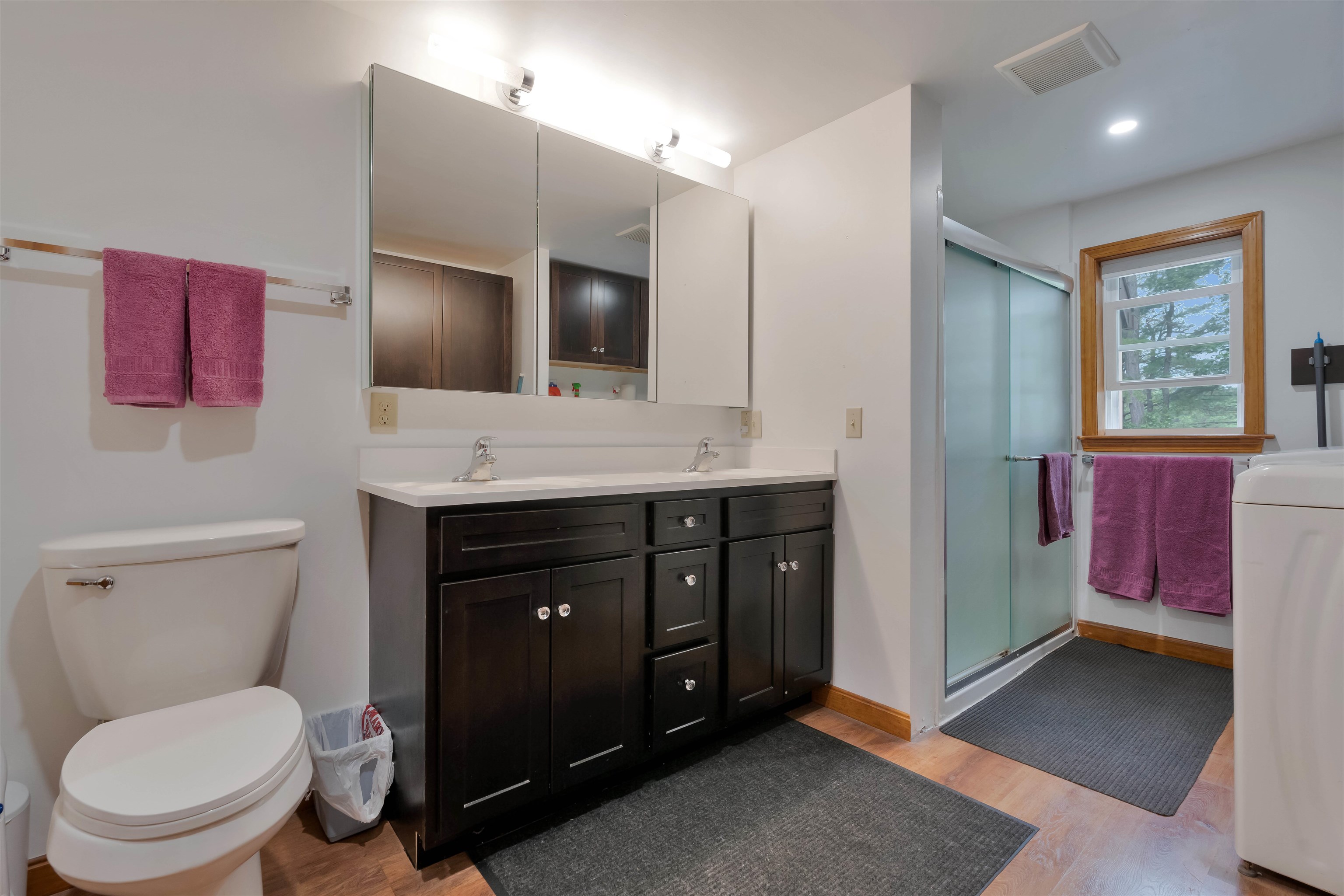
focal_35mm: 16
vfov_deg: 73.8
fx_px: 597
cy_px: 448
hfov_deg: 96.7
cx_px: 672
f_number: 8
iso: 800
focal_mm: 16
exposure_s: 1/250
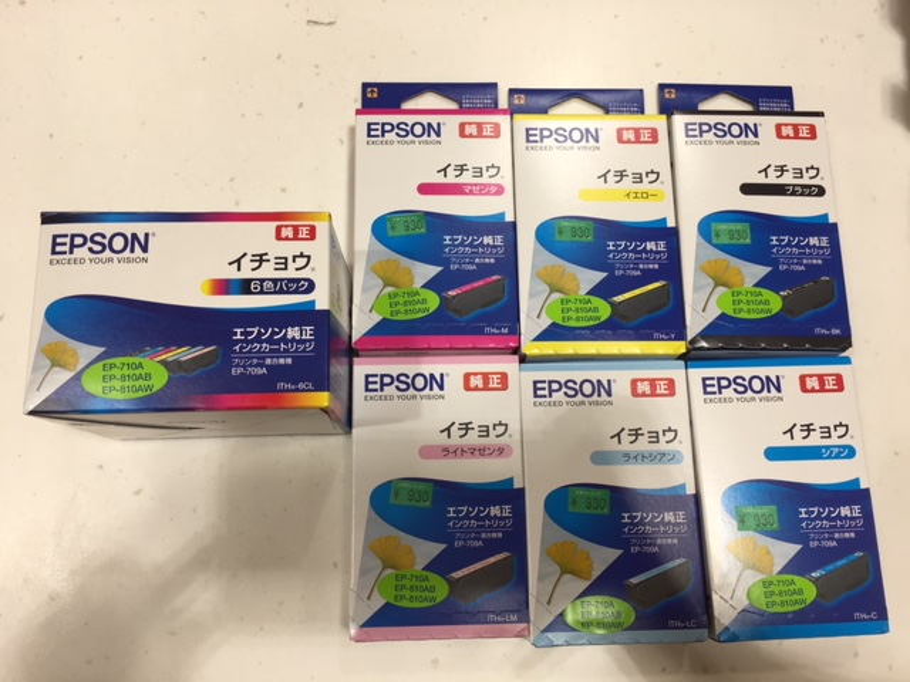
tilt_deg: -76.6
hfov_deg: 61.7
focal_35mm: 29
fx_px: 762
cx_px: 455
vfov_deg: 48.2
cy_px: 341
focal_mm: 4.15
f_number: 2.2
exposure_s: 1/120
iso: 32
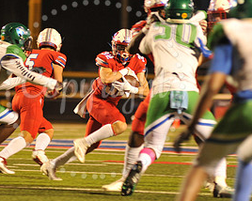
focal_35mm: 406
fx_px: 3026
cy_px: 88
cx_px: 95
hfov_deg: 4.8
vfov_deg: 3.8
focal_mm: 200
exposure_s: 1/200
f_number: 2.8
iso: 2000
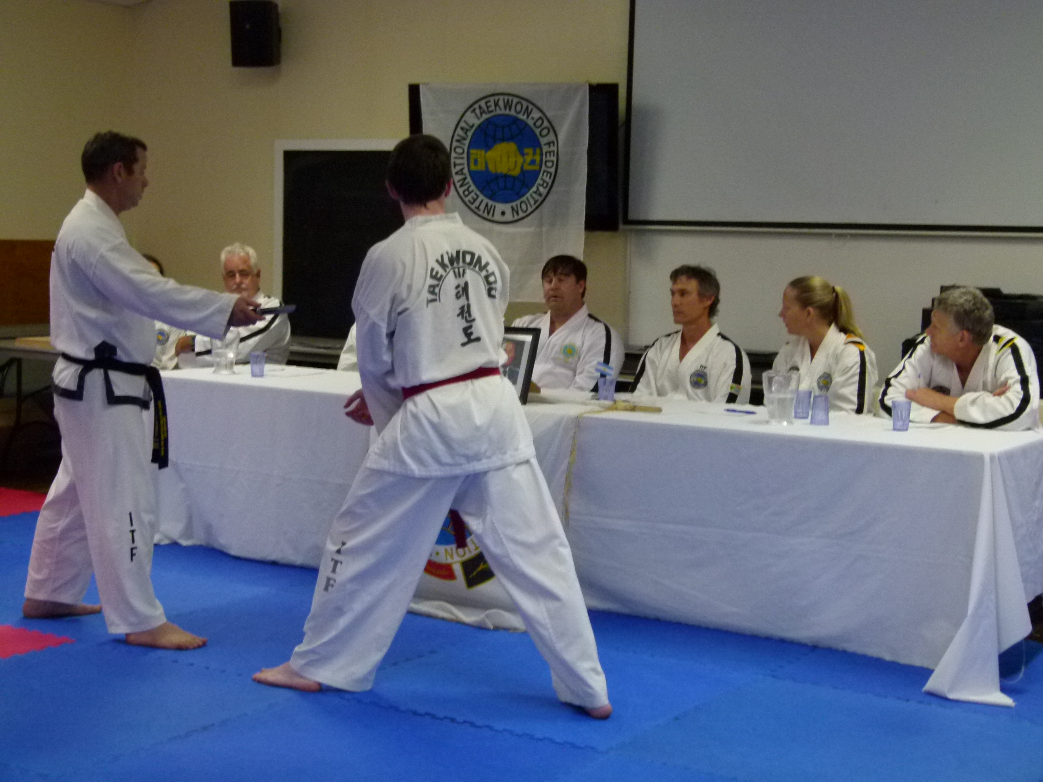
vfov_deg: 26.6
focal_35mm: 55
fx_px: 1657
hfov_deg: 34.9
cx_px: 522
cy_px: 391
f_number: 3.2
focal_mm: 10
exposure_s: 1/30
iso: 400
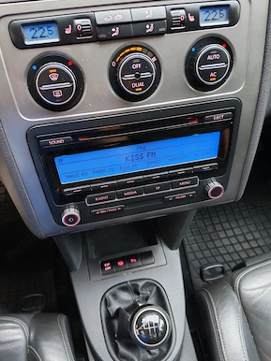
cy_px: 180
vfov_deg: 63.5
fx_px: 293
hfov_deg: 49.7
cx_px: 134
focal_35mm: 28
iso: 1600
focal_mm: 6.12
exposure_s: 1/50
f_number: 1.9
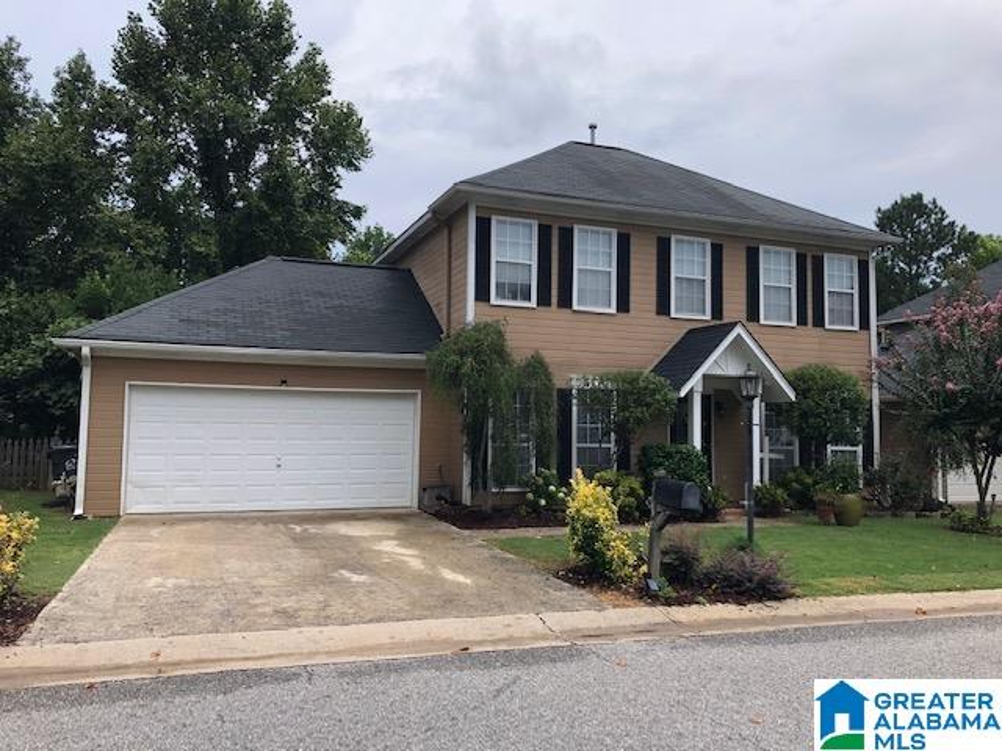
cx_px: 501
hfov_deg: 63.4
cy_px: 376
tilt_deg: +7.3
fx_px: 810
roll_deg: -0.4
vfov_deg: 49.7
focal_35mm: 28
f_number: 1.8
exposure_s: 1/467
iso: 20
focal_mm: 3.99
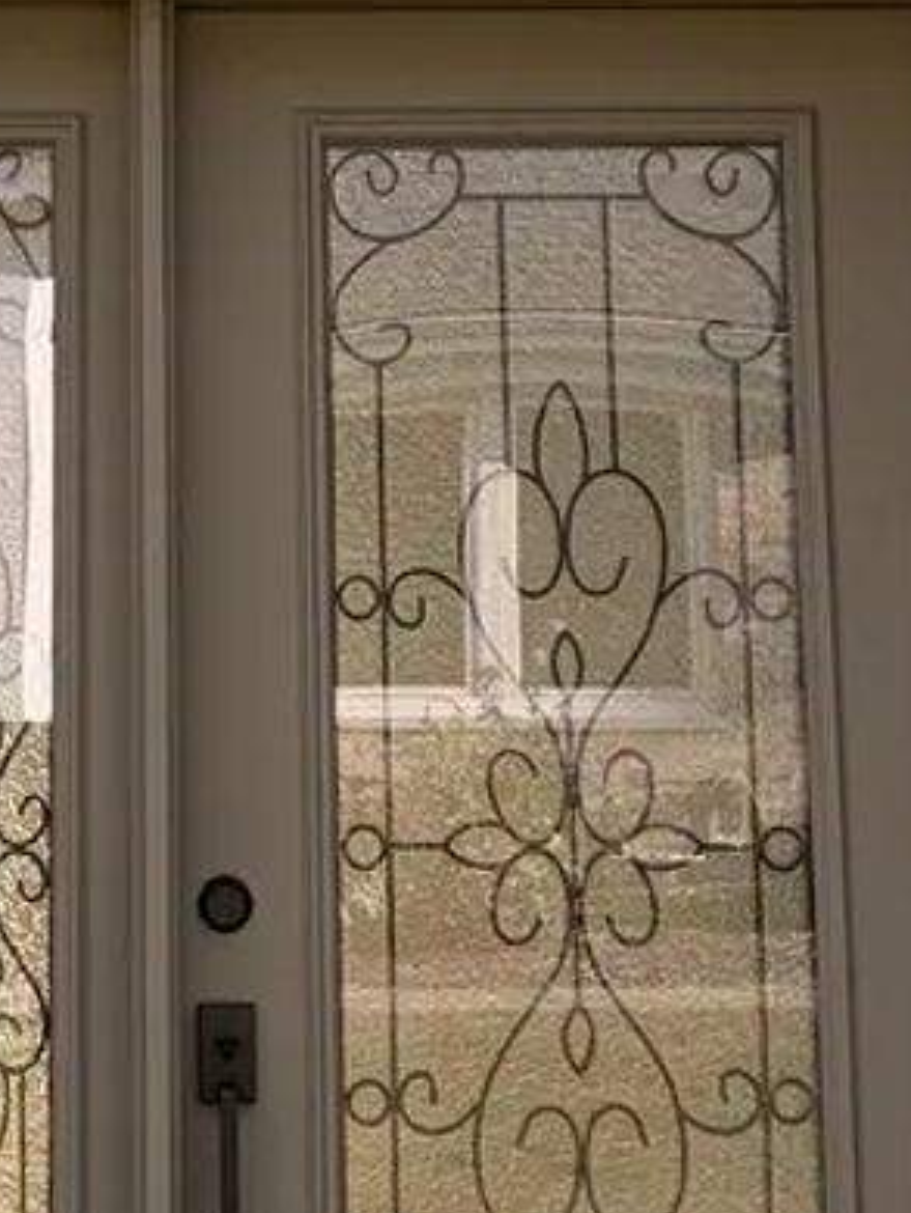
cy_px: 98
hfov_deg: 16.1
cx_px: 149
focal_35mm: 91
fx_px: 3190
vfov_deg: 21.0
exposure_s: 1/601
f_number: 1.6
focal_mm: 5.96
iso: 50
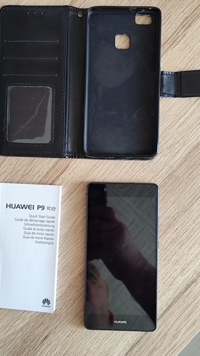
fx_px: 368
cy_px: 176
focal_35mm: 39
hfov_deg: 30.4
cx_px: 85
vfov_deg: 51.6
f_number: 1.65
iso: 800
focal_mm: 6.14
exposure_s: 1/33.3
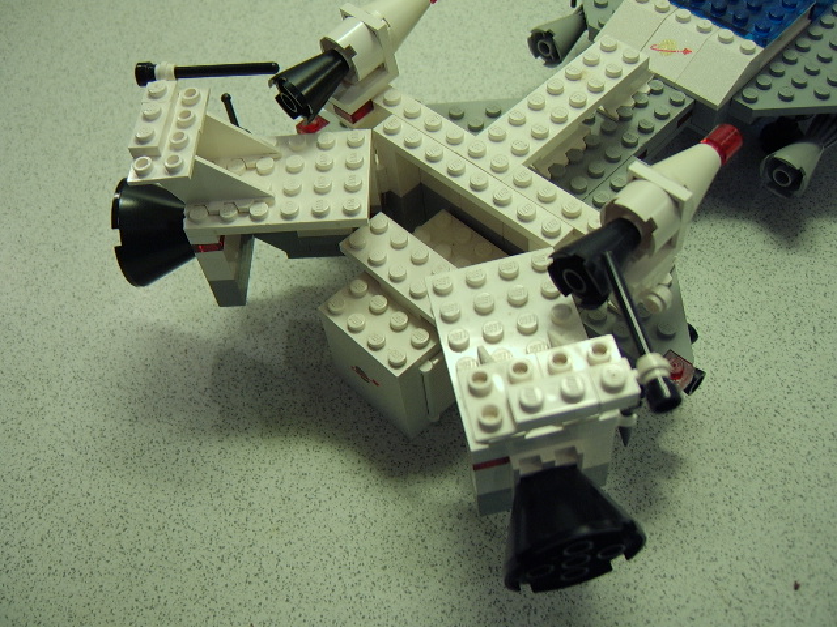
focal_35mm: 31
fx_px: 750
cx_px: 418
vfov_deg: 45.4
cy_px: 314
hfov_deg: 58.4
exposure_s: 1/21
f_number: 2.7
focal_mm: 8.13
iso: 100
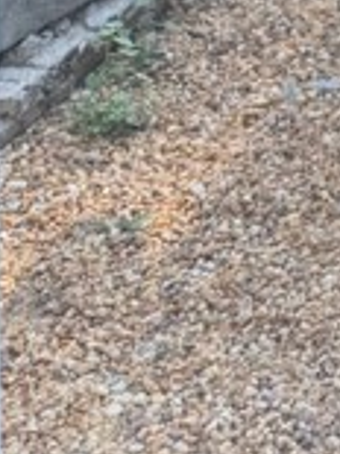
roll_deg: -2.1
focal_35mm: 165
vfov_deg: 9.4
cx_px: 1167
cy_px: -927
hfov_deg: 7.4
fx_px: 2164
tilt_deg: -3.3
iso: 80
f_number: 1.78
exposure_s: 1/256
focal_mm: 6.76
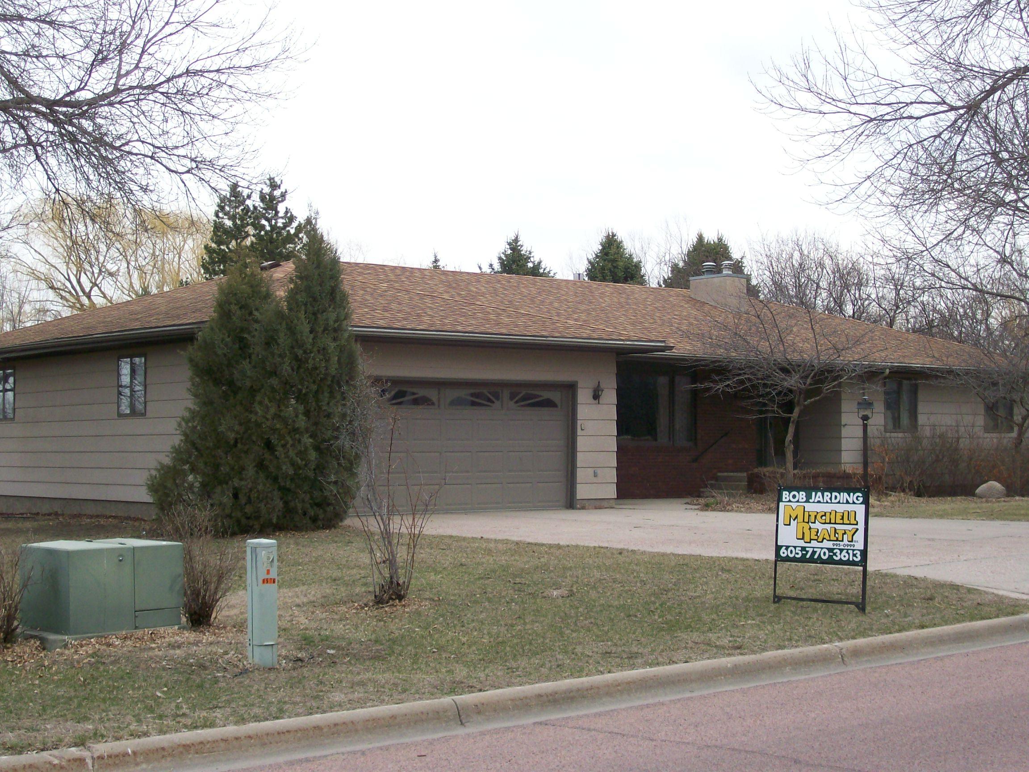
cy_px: 386
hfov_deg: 34.3
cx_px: 514
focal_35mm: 56
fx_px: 1665
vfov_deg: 26.1
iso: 80
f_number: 3.4
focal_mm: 9.4
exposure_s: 1/318
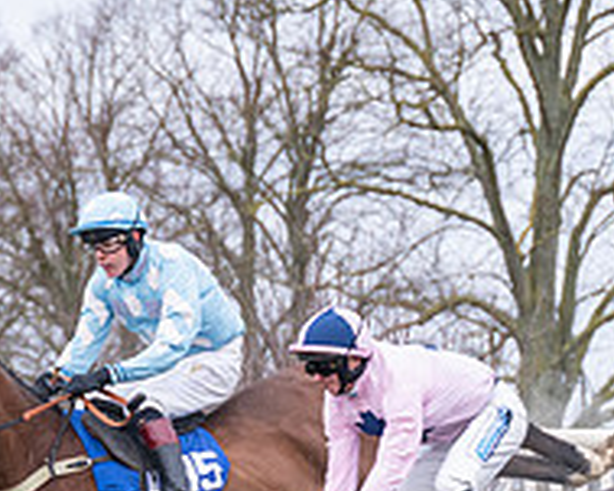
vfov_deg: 4.1
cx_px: 485
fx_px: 6811
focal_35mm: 375
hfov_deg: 5.2
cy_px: 541
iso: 800
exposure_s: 1/1000
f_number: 4
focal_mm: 98
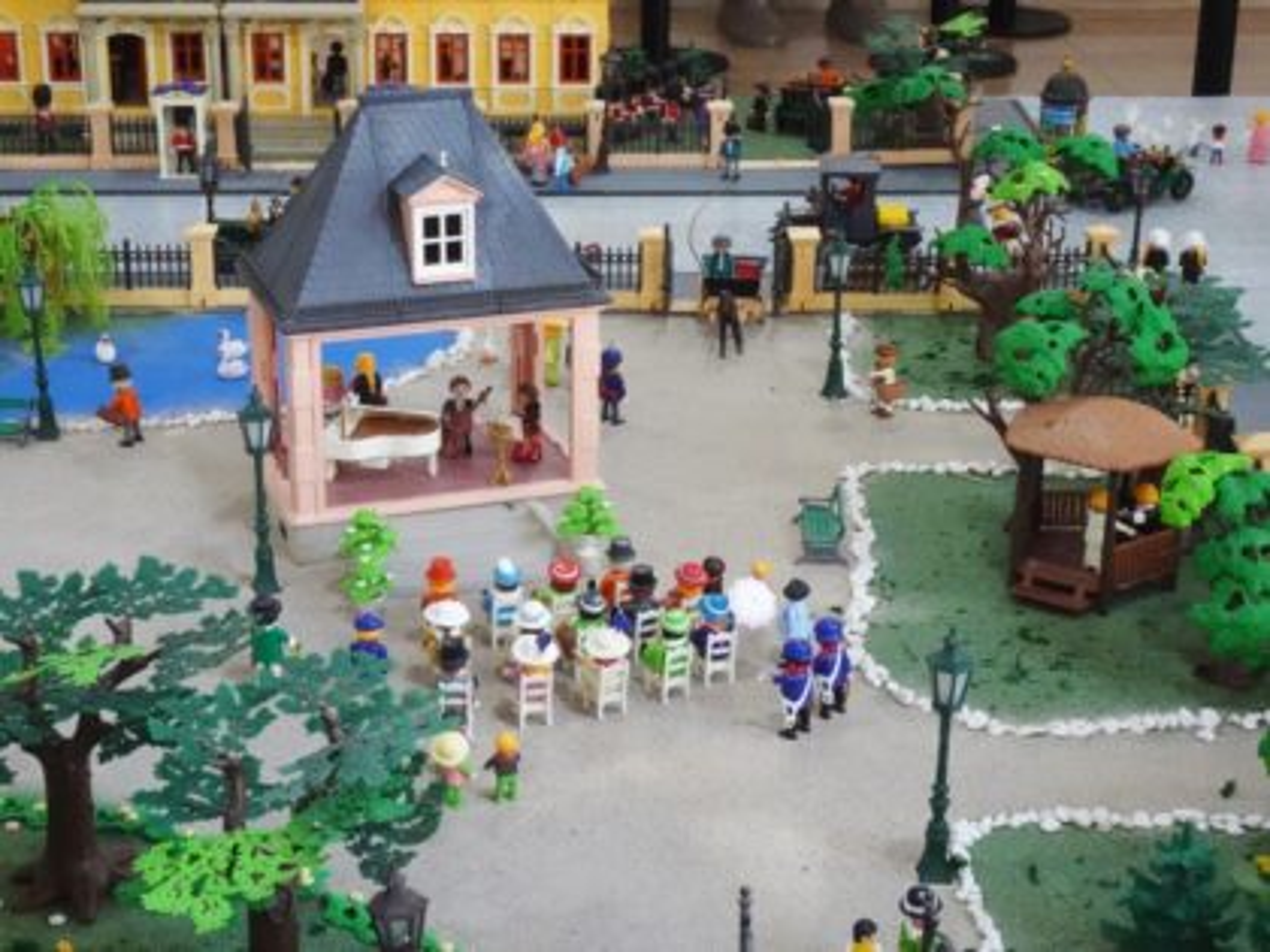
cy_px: 476
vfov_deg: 22.9
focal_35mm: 64
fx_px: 2348
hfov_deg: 30.3
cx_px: 635
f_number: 4.5
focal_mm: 10.2
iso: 800
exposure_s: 1/50
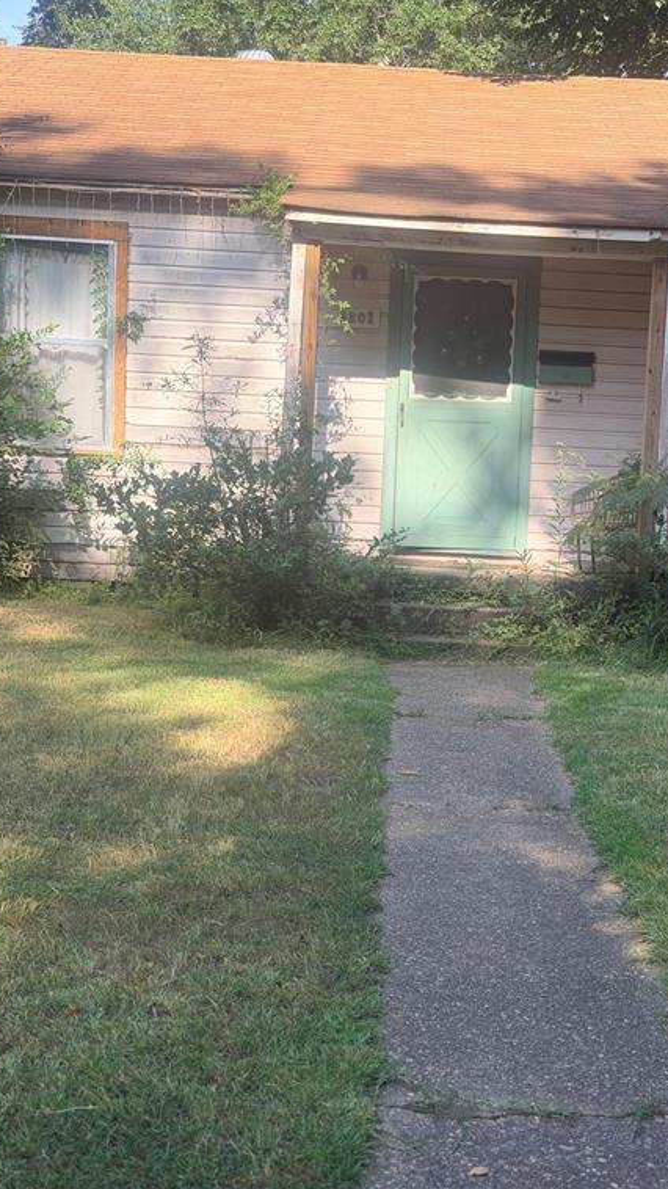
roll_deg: -3.2
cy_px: 590
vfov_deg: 39.2
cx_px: 428
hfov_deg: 22.6
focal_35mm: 53
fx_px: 1670
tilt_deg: -4.6
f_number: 1.78
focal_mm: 6.76
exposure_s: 1/1070
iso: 80
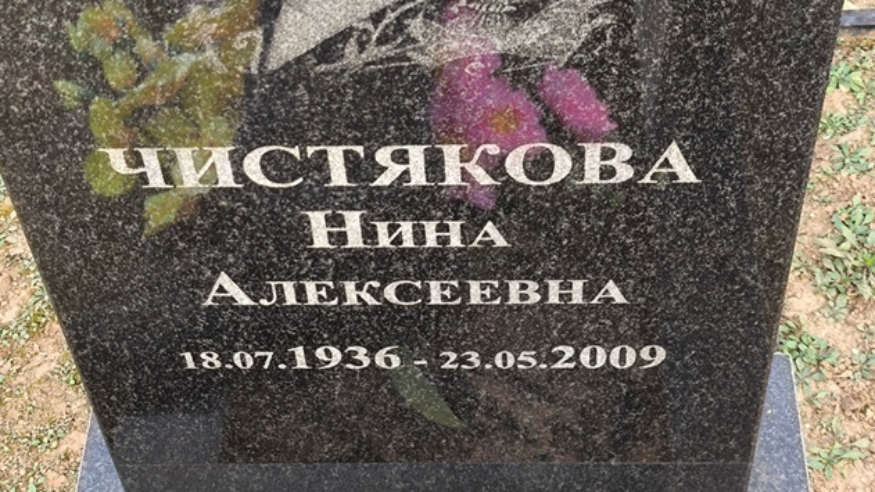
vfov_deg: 17.4
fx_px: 1601
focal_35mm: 69
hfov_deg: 30.5
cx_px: 396
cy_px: 137
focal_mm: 4.71
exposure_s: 1/50
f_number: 1.7
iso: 64
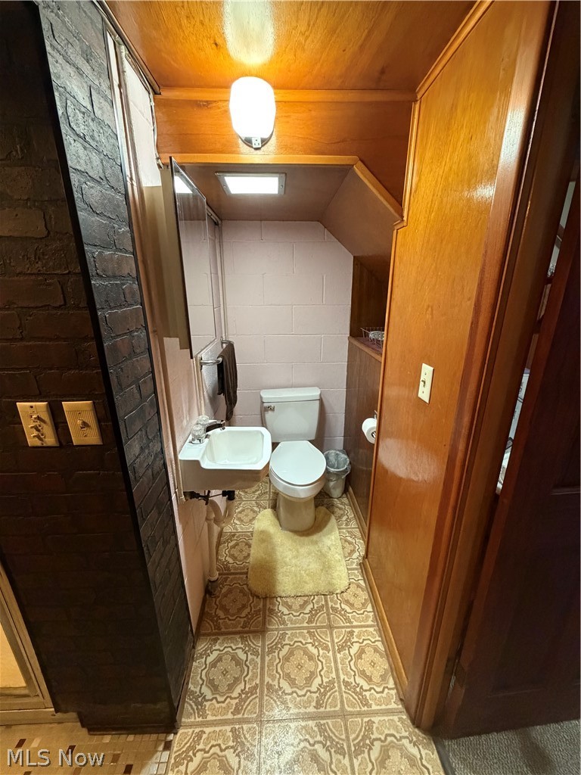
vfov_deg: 102.1
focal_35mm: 14
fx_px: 313
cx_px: 290
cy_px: 388
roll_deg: -0.2
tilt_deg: -17.2
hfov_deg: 85.7
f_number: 2.2
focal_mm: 2.22
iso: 640
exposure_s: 1/60
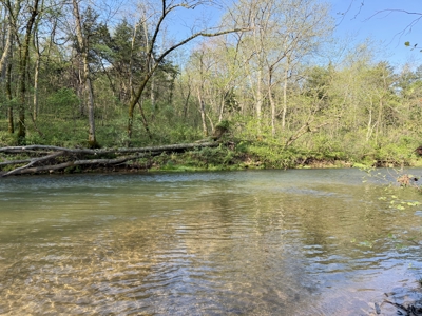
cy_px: 158
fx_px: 293
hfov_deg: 71.6
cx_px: 211
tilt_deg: -1.1
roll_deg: -1.7
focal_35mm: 24
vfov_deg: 56.8
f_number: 1.78
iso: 100
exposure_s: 1/1139
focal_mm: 6.76
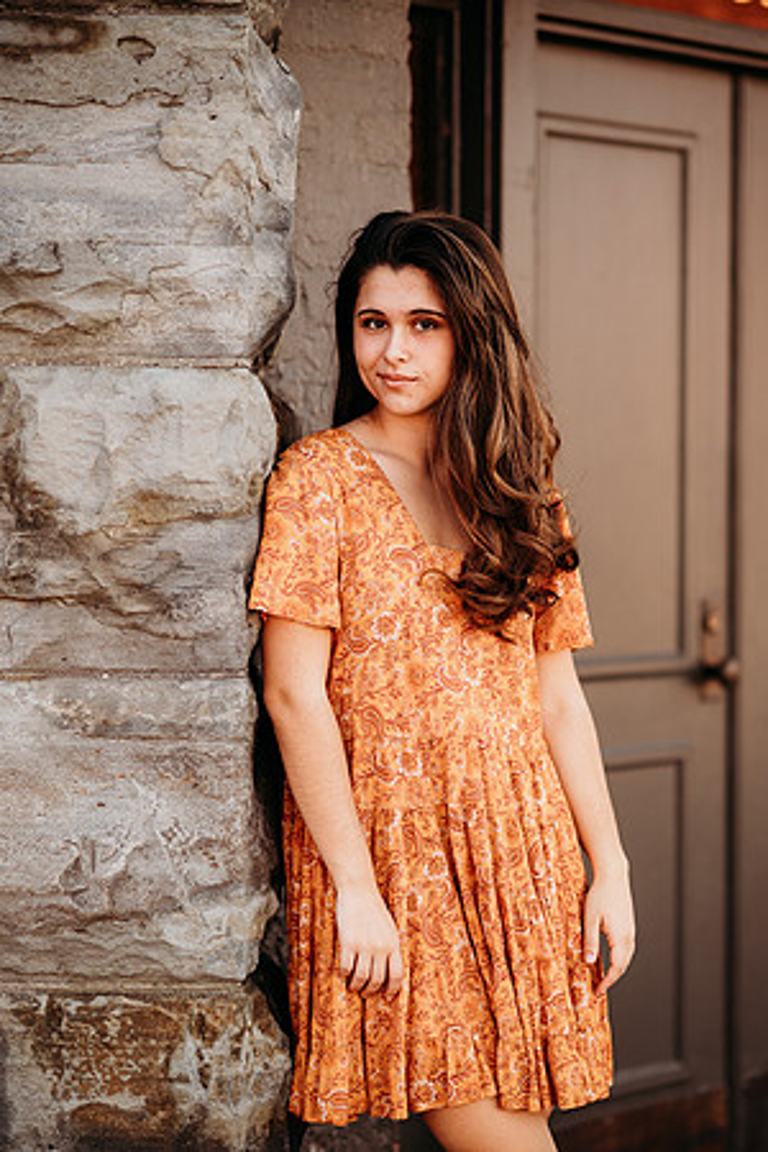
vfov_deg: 23.9
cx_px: 384
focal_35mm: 85
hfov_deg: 16.1
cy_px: 576
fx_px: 2720
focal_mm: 85
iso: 160
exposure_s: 1/500
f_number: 2
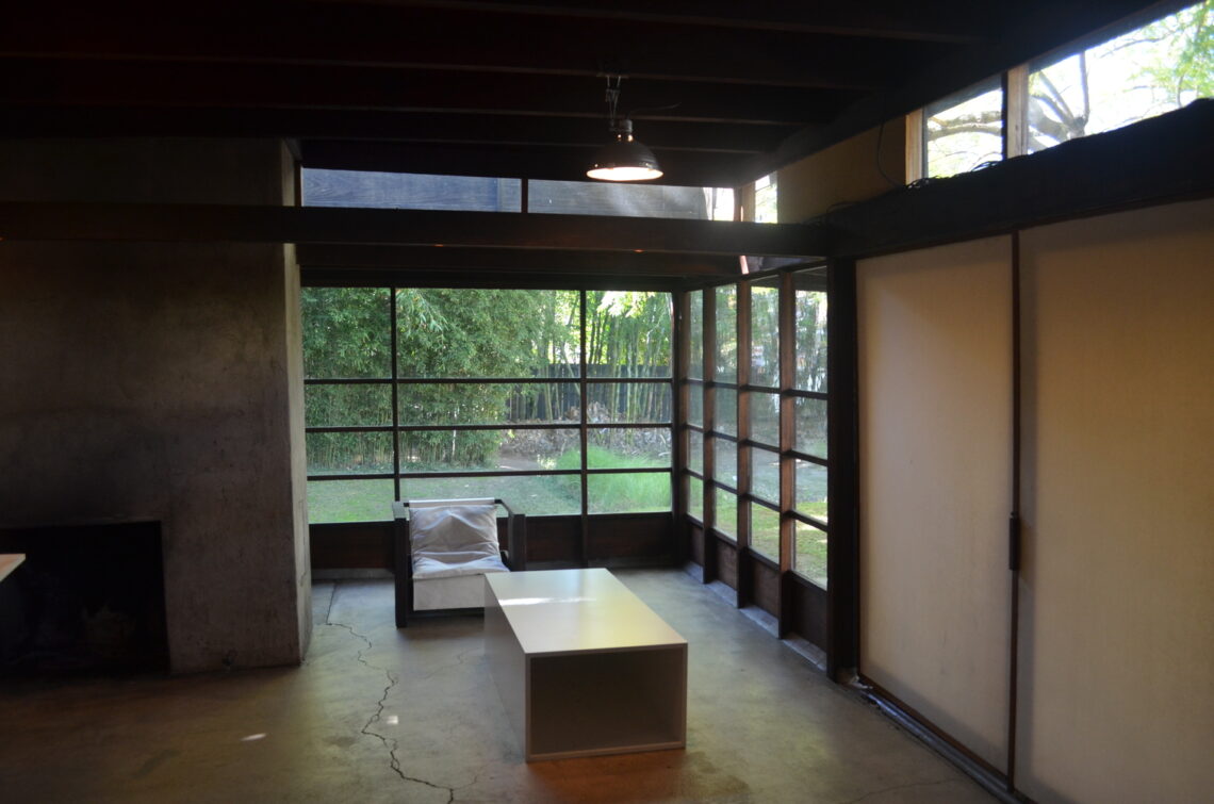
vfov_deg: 47.7
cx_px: 607
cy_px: 402
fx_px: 909
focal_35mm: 27
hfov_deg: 67.5
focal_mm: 18
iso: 640
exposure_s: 1/80
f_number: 5.6
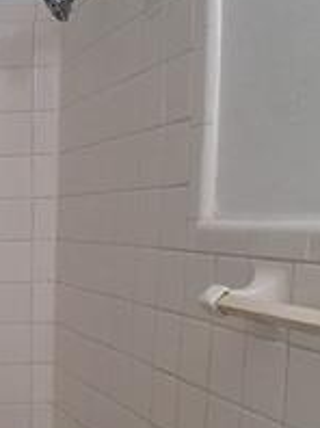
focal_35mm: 66
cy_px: 350
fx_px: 815
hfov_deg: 18.8
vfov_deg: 28.7
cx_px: -195
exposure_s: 1/40
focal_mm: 1.4
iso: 100
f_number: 2.2
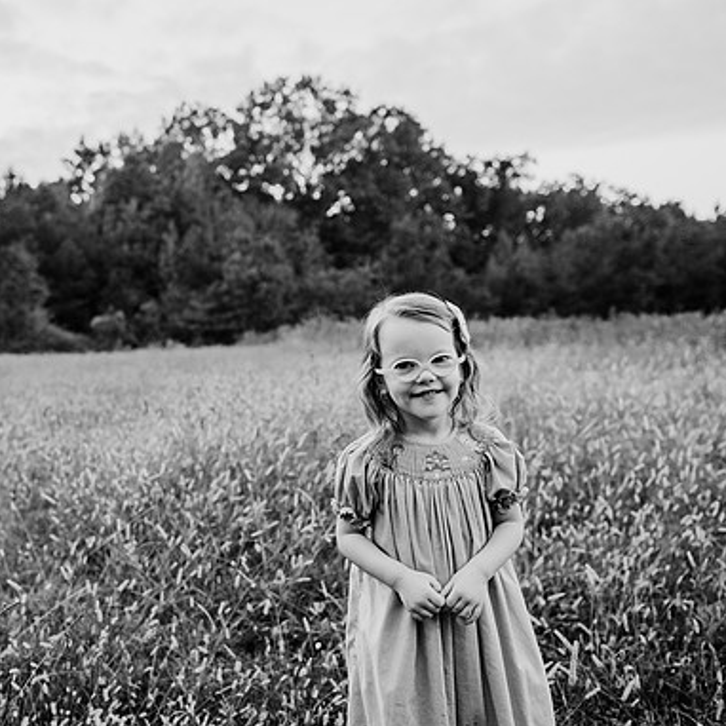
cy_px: 366
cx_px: 287
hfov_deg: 52.1
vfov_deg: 52.5
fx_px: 736
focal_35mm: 31
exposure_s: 1/500
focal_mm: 24
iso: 400
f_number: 2.8
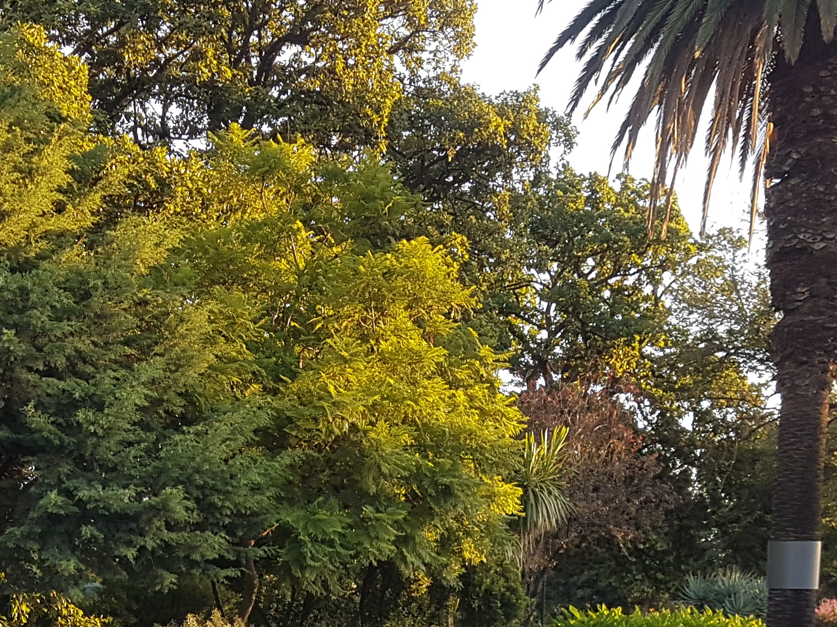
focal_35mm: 69
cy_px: 693
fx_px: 1668
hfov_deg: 28.0
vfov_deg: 20.3
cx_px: 293
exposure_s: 1/176
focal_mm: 4.2
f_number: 1.7
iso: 40
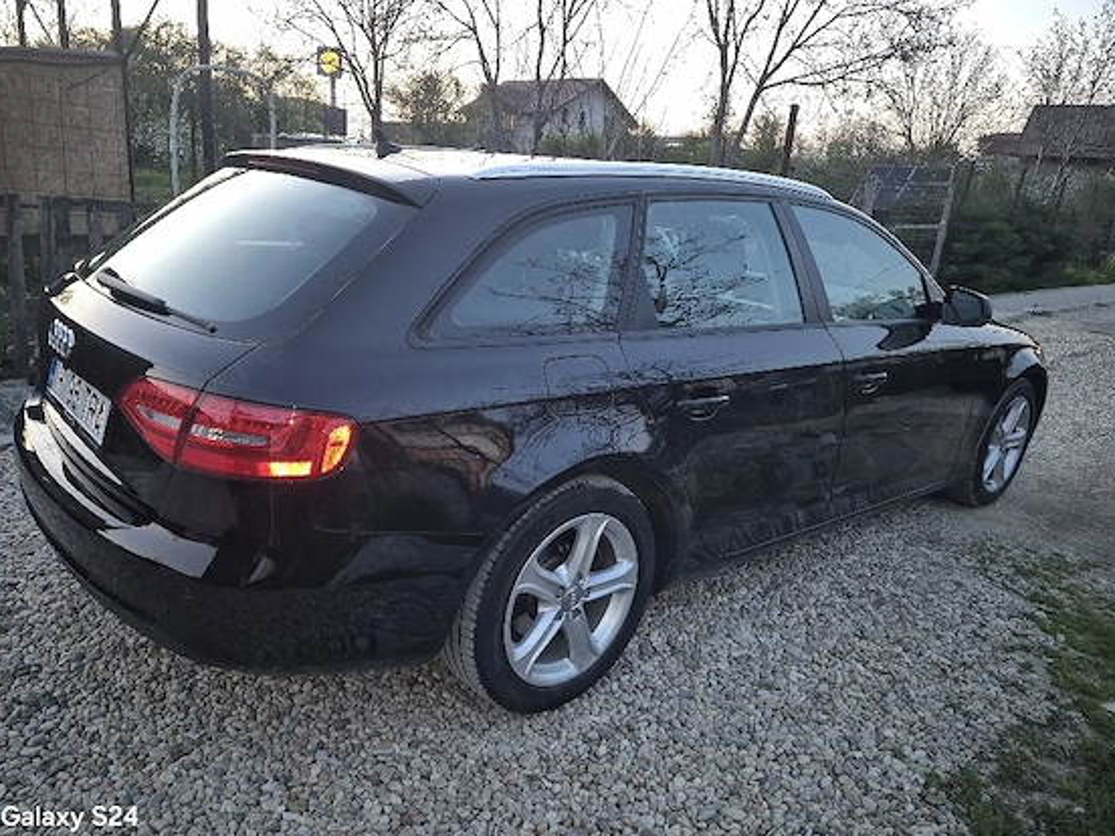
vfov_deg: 54.9
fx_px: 805
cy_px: 434
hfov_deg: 69.4
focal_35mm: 25
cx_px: 549
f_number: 1.8
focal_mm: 5.4
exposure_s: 1/10
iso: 125
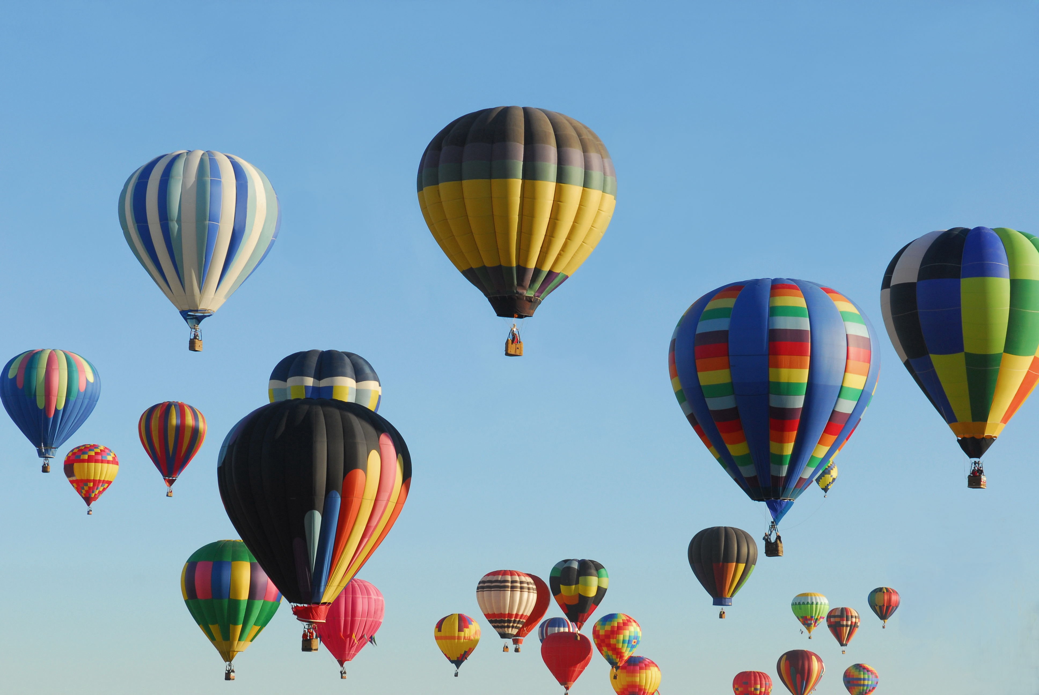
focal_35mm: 105
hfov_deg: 19.4
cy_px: 348
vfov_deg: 13.1
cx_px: 520
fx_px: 3034
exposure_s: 1/180
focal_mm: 70
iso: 200
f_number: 10
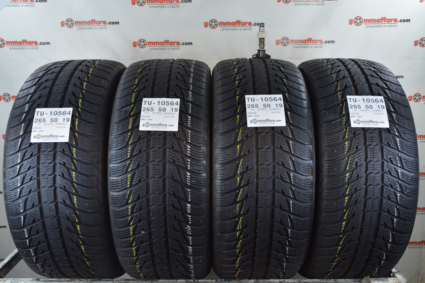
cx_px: 212
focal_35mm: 38
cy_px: 142
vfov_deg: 35.5
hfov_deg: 51.3
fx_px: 443
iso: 800
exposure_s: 1/50
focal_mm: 25
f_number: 3.8
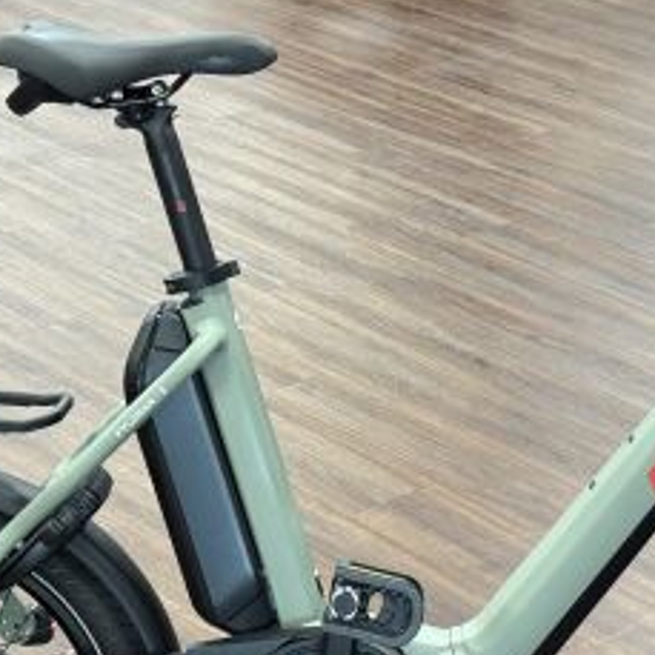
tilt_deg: -24.4
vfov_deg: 16.1
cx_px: 426
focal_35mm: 108
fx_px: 2312
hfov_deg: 16.1
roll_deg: -1.0
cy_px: 406
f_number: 1.78
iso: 125
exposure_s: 1/50
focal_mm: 6.76
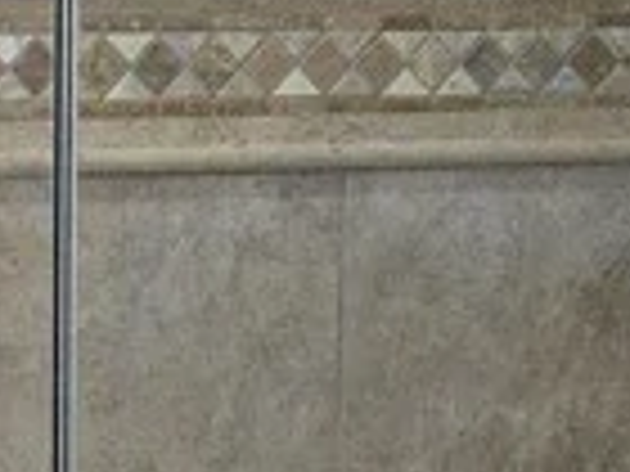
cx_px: -486
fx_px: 3058
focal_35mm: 168
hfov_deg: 11.0
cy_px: 400
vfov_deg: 8.8
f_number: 1.8
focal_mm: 5.4
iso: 400
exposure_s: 1/120
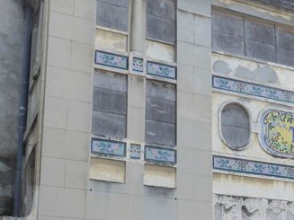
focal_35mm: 71
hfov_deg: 26.4
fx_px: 603
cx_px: 272
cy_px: 221
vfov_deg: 20.1
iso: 160
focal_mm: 5
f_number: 3.5
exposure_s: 1/250
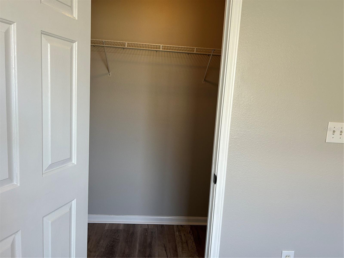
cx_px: 172
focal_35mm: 26
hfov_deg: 67.3
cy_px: 129
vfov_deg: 53.1
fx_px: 258
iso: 125
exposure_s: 1/121
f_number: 1.5
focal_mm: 5.7
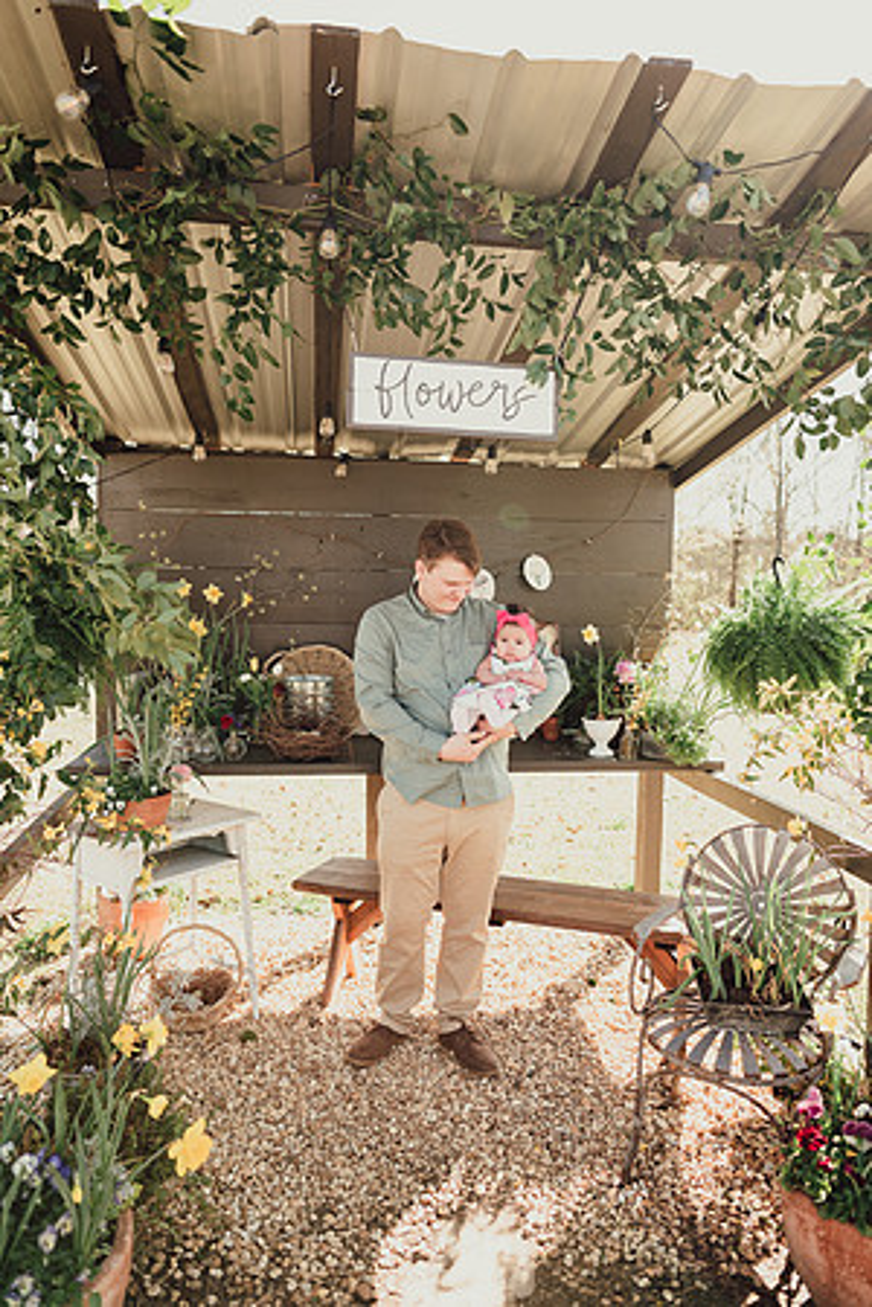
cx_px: 436
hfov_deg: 53.1
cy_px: 654
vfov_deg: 73.7
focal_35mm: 24
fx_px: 872
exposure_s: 1/320
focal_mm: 24
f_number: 2.8
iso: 100
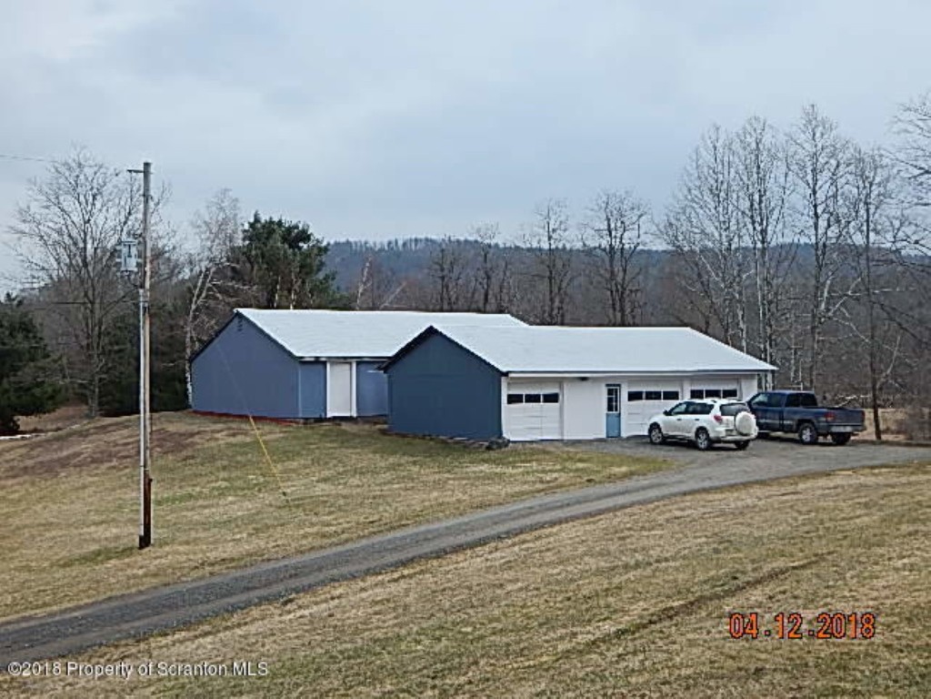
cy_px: 350
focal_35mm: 43
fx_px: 1156
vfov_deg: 33.6
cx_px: 466
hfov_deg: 43.9
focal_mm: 7.7
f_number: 3.6
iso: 125
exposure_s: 1/1000
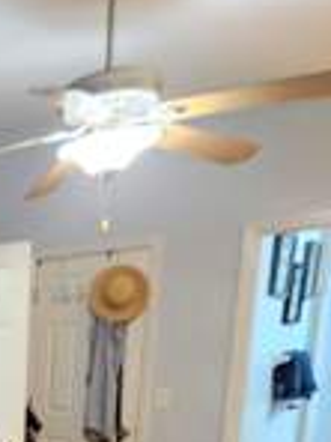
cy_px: 470
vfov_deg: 38.2
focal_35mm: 42
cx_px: -191
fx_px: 535
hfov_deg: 24.6
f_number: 2.2
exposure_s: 1/30
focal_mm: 2.2
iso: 320
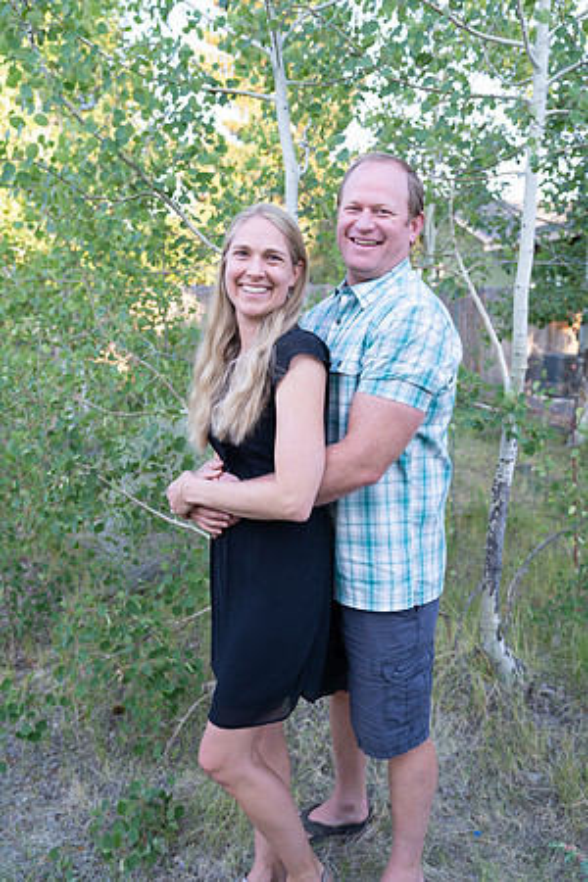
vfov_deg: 61.9
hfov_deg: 43.6
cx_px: 294
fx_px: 735
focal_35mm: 30
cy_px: 441
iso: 320
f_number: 4
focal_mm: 30
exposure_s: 1/160
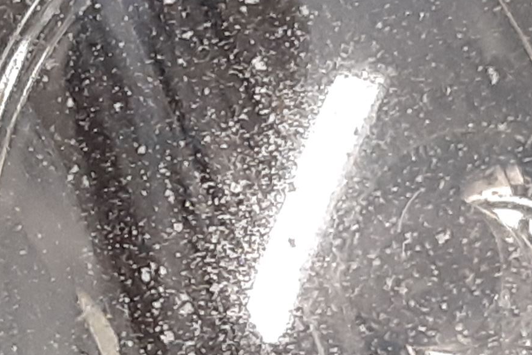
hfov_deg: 31.7
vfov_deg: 19.9
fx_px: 931
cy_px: 458
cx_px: 346
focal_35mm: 63
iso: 200
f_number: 1.7
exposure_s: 1/50
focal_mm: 3.93
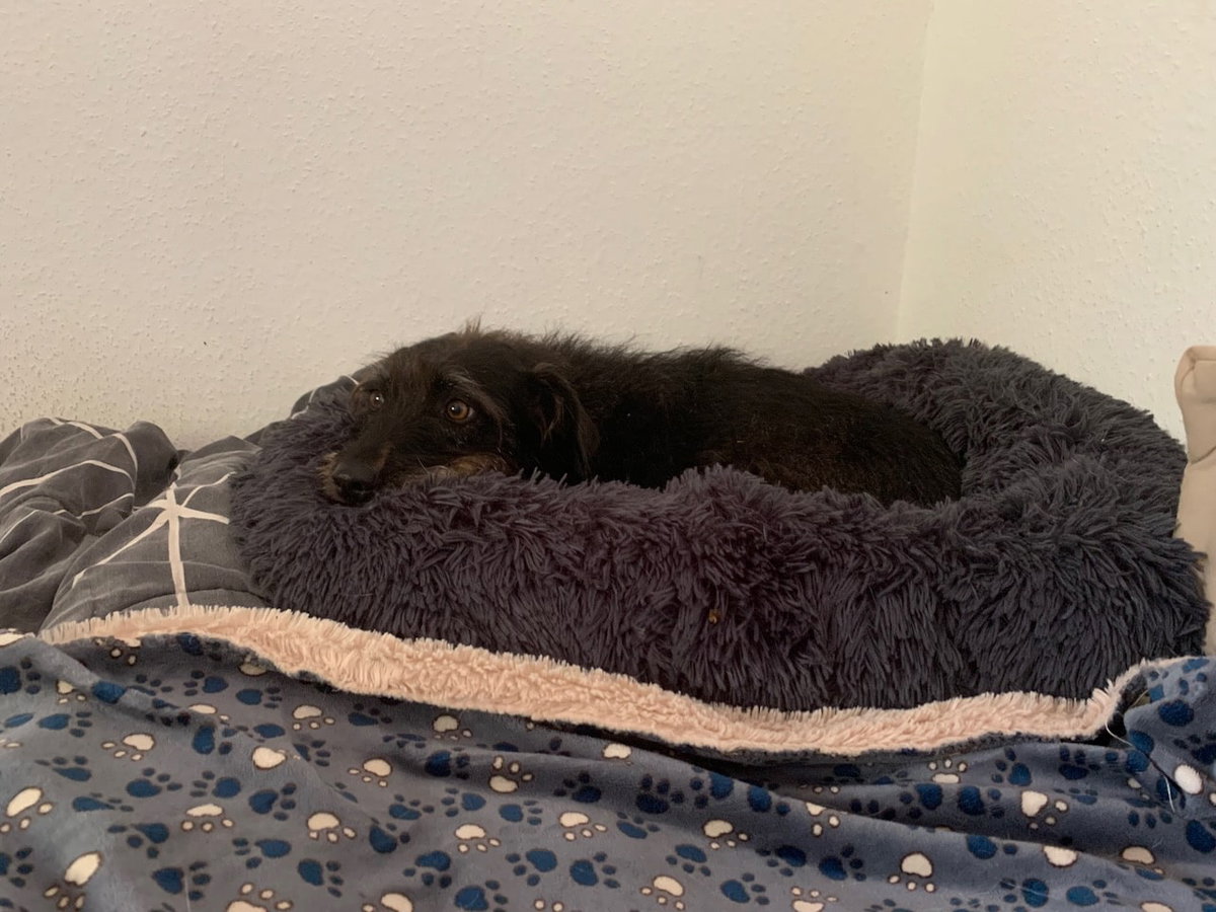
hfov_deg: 67.3
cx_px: 608
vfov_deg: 53.1
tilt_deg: -13.6
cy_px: 456
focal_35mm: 26
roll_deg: -1.3
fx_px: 913
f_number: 1.8
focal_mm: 4.25
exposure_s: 1/38
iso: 400
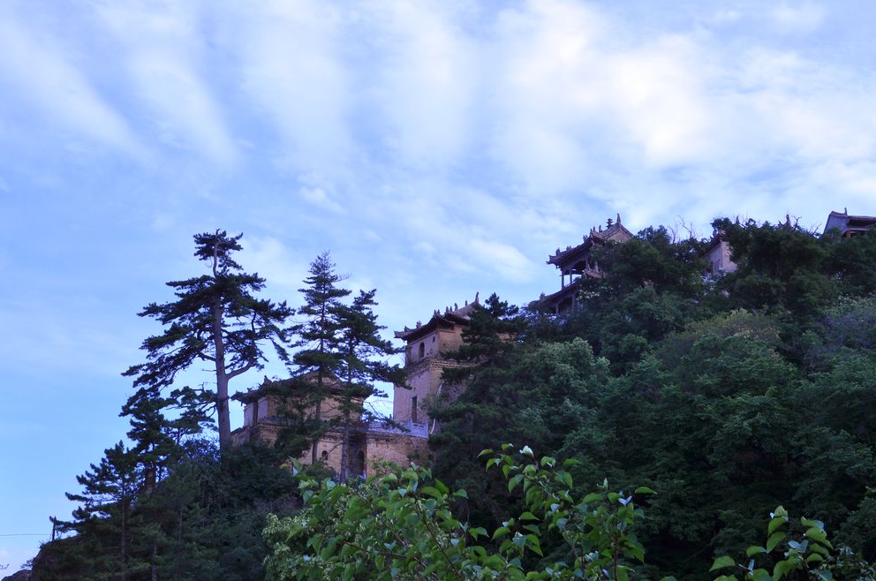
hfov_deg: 34.0
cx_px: 479
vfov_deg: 22.9
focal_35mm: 59
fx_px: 1433
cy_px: 222
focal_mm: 30
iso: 200
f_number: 16
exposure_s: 1/60
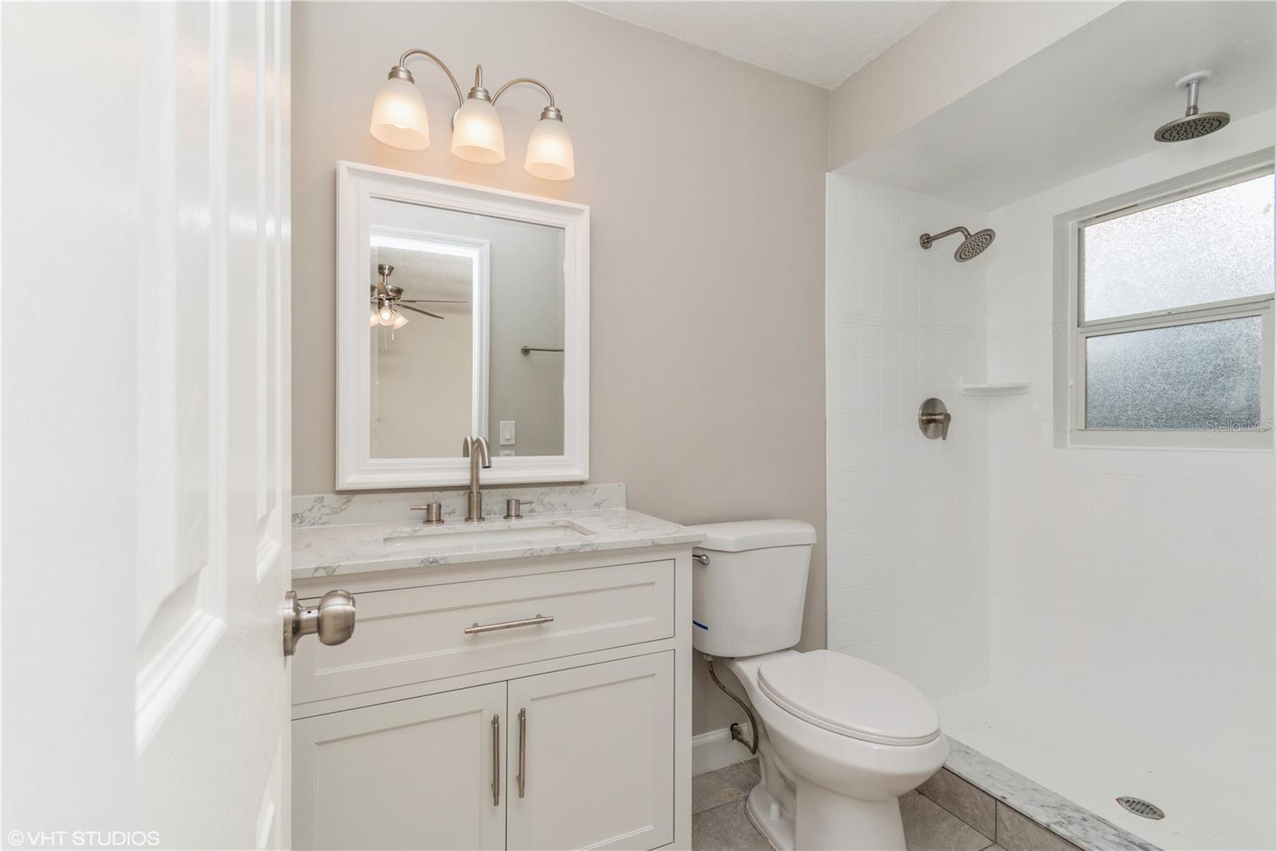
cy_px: 426
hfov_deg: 100.4
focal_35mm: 15
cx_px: 638
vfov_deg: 77.3
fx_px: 532
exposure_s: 1/200
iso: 200
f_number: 8
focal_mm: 10
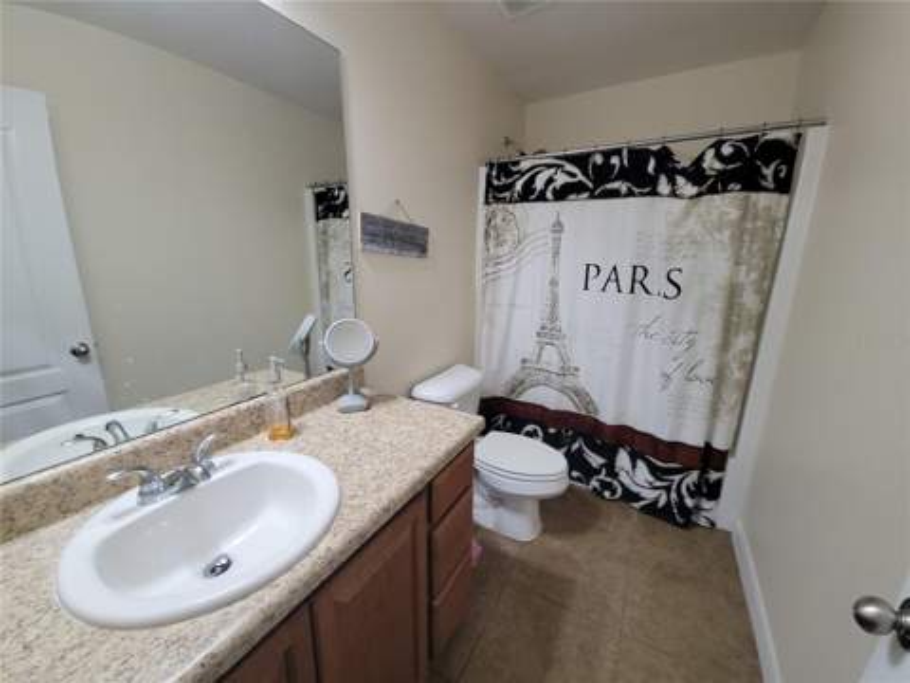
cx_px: 455
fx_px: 342
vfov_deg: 89.9
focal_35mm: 13
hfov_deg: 106.2
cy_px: 342
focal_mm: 2.2
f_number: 2.2
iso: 400
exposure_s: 1/60
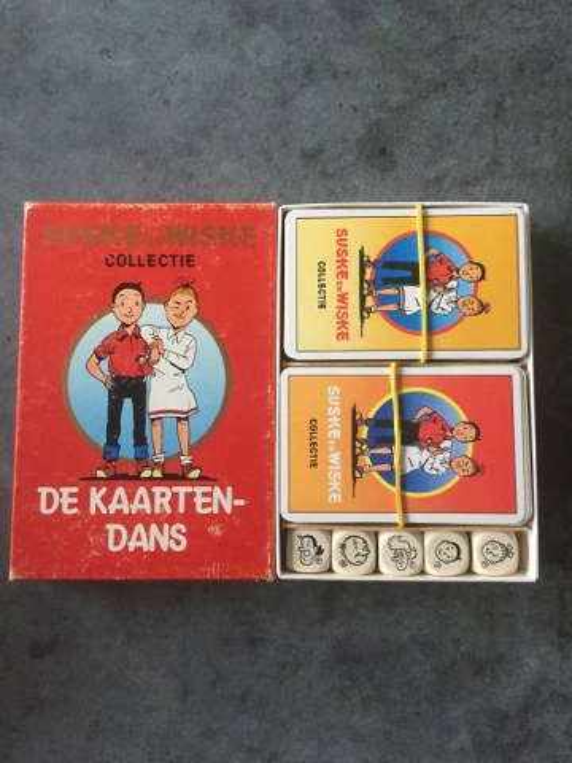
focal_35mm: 29
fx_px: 639
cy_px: 382
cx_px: 286
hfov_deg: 48.2
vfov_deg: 61.7
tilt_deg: -84.4
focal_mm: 4.15
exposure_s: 1/33
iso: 200
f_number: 2.2
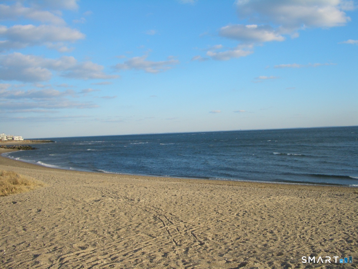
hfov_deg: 52.6
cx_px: 179
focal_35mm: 35
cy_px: 134
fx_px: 362
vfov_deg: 40.7
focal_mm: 5.8
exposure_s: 1/320
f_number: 4.3
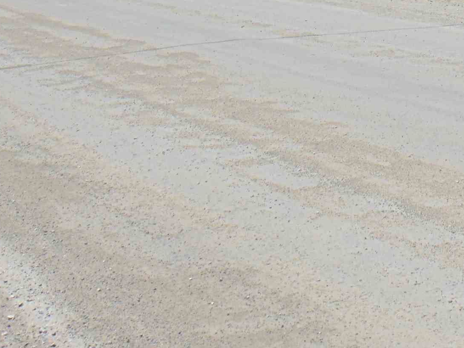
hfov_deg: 16.1
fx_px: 1582
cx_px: 551
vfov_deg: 12.2
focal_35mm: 118
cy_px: -86
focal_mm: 7.6
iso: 80
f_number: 3.3
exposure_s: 1/640
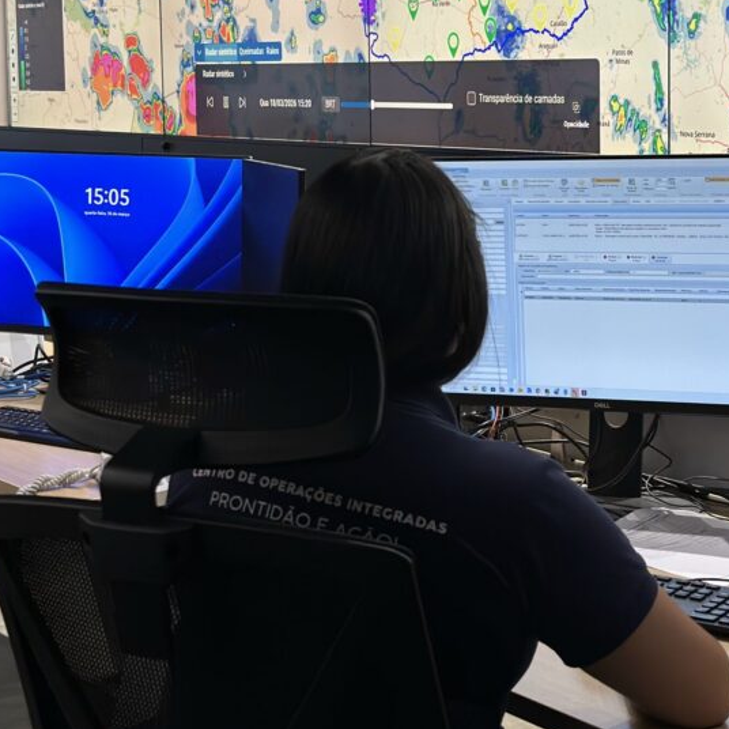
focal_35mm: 81
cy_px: 224
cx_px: 399
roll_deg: +1.0
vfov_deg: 21.3
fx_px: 1930
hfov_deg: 21.4
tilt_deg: -5.0
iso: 125
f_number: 1.78
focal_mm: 6.86
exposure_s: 1/120
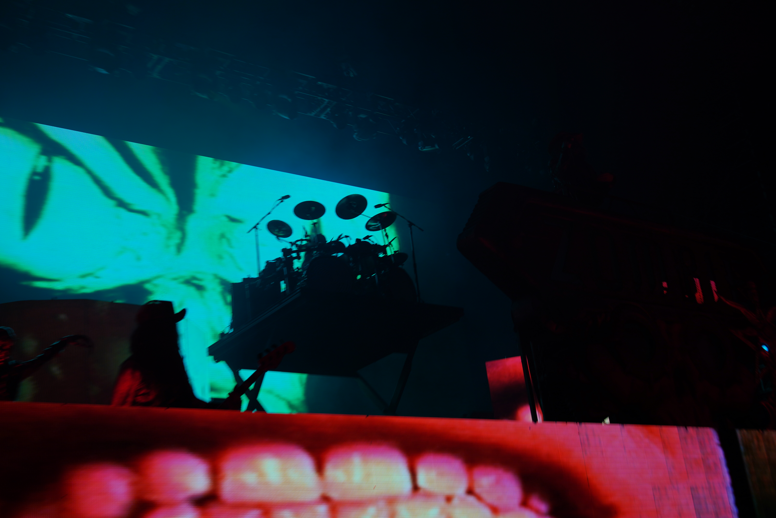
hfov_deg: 42.7
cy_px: 259
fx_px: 991
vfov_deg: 29.2
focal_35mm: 46
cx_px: 388
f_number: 4.5
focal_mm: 46
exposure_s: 1/160
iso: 100
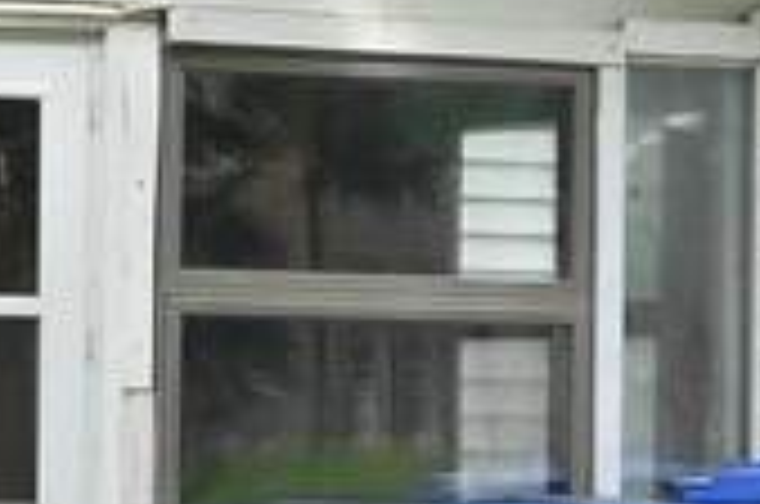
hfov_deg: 9.3
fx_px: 3835
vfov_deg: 7.5
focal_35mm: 182
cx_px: -1439
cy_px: 479
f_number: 8
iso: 100
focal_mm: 16
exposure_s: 1/100
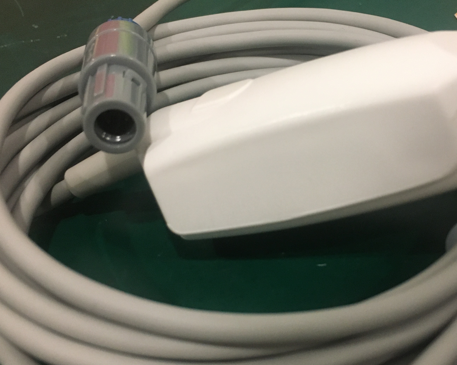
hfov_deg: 41.8
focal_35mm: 44
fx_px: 595
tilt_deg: -40.6
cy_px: 201
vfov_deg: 34.1
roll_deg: +3.5
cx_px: 272
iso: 200
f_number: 2.2
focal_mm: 4.15
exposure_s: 1/25
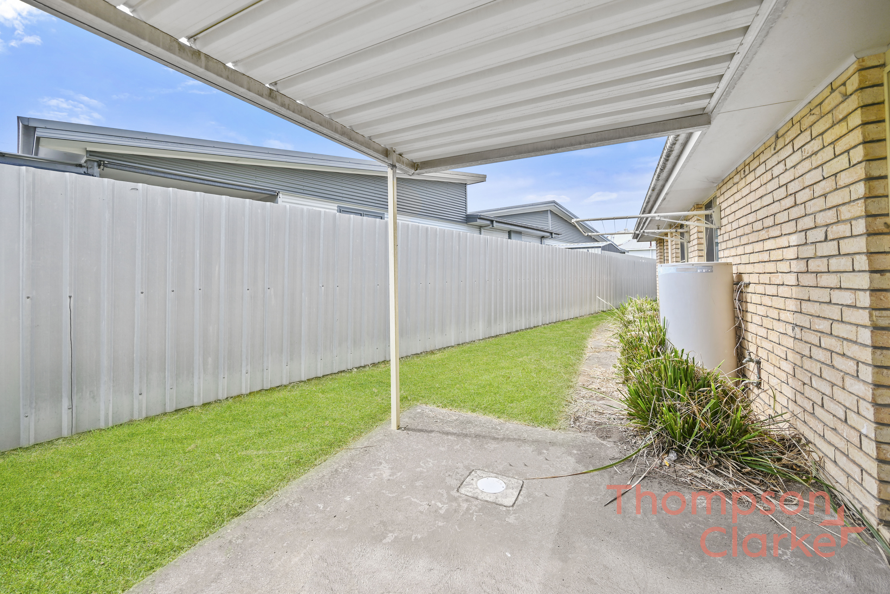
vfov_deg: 81.3
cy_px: 297
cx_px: 445
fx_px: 346
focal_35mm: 14
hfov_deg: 104.2
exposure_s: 1/250
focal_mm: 14
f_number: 4
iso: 100
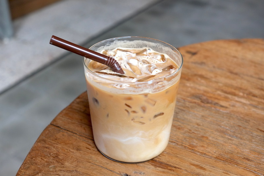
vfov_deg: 32.6
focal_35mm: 41
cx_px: 132
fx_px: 301
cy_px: 88
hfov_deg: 47.4
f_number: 4.5
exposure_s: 1/125
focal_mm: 27
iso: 1250
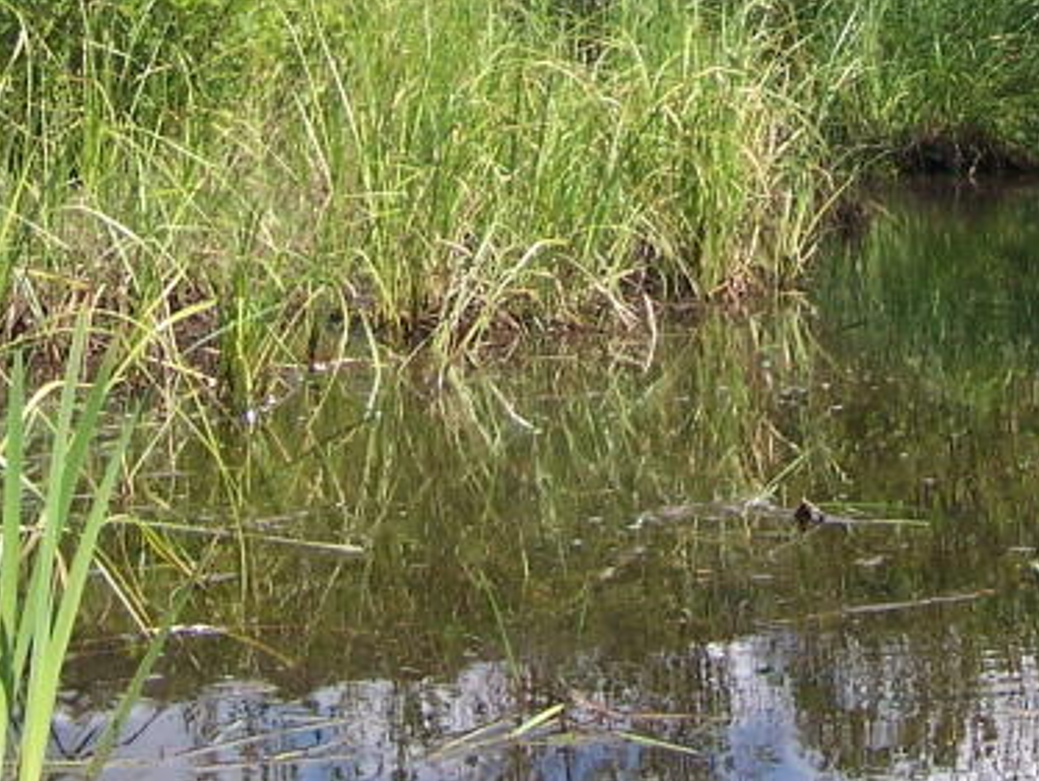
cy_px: -167
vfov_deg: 13.8
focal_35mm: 104
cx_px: 664
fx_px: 3124
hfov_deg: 18.8
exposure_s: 1/640
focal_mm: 6.3
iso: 80
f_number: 2.8
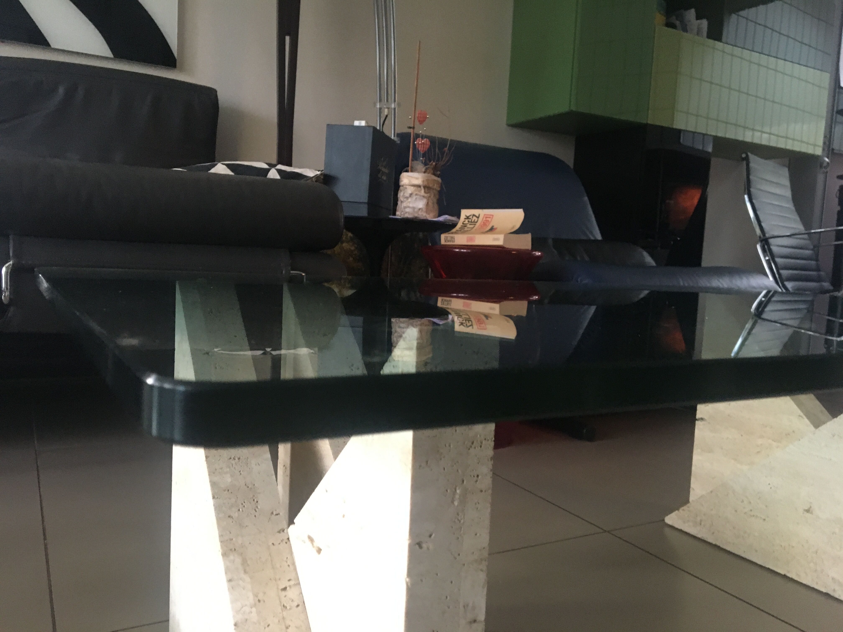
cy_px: 316
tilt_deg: -5.3
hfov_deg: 61.7
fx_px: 706
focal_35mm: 29
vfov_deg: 48.2
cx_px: 422
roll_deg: -3.6
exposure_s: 1/17
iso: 200
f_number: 2.2
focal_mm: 4.15
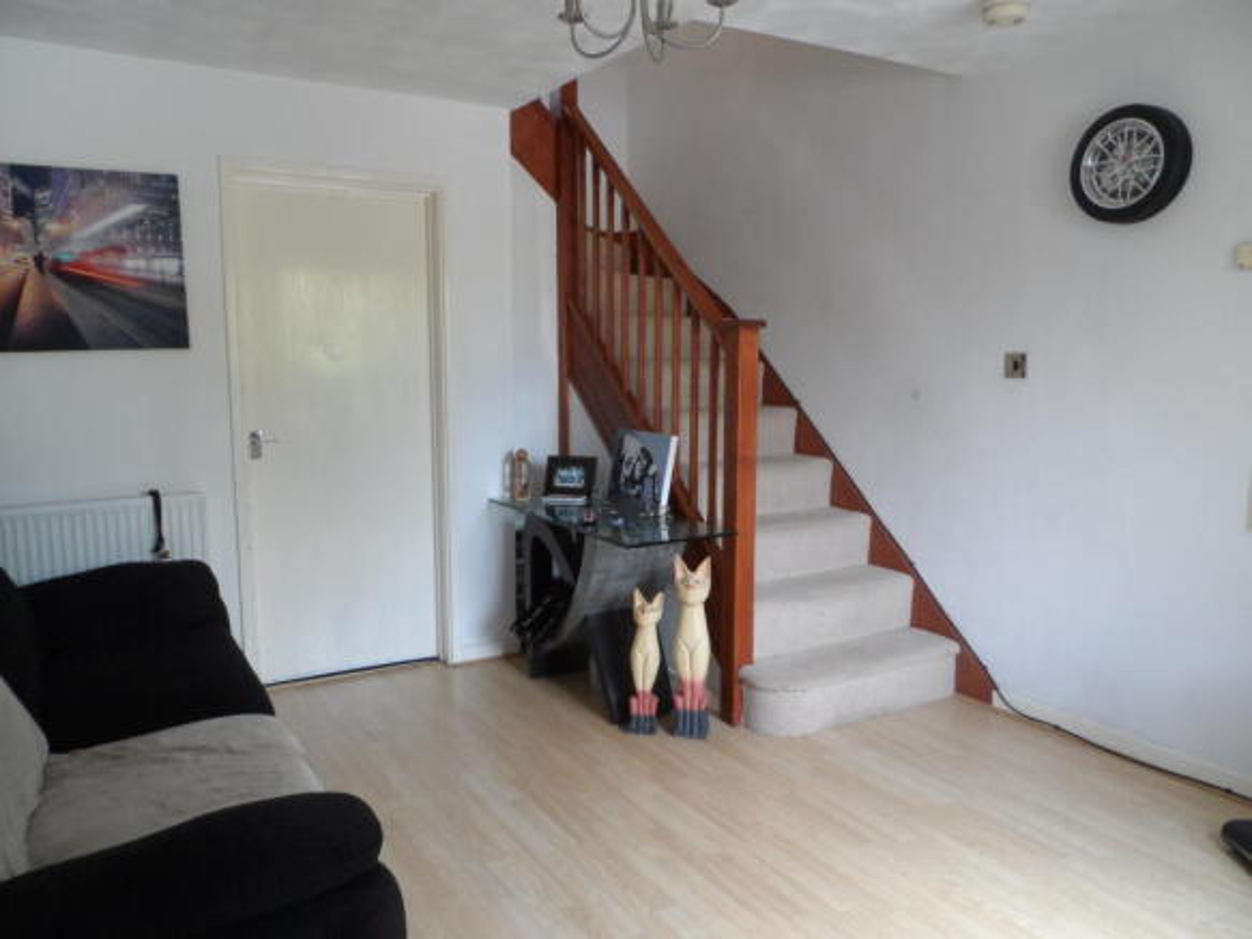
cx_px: 626
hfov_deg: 71.6
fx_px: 868
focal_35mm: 24
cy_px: 470
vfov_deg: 56.8
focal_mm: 4
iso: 200
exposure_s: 1/30
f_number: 3.2
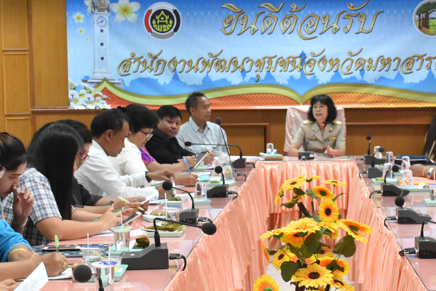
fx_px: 1211
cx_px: 314
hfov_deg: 20.3
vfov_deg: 13.7
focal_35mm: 100
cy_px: 149
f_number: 5.6
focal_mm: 30
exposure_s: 1/125
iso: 2500
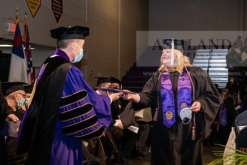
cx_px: 124
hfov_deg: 34.5
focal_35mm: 58
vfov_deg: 23.4
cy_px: 82
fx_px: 398
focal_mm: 58
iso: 1600
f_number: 6.3
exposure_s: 1/200
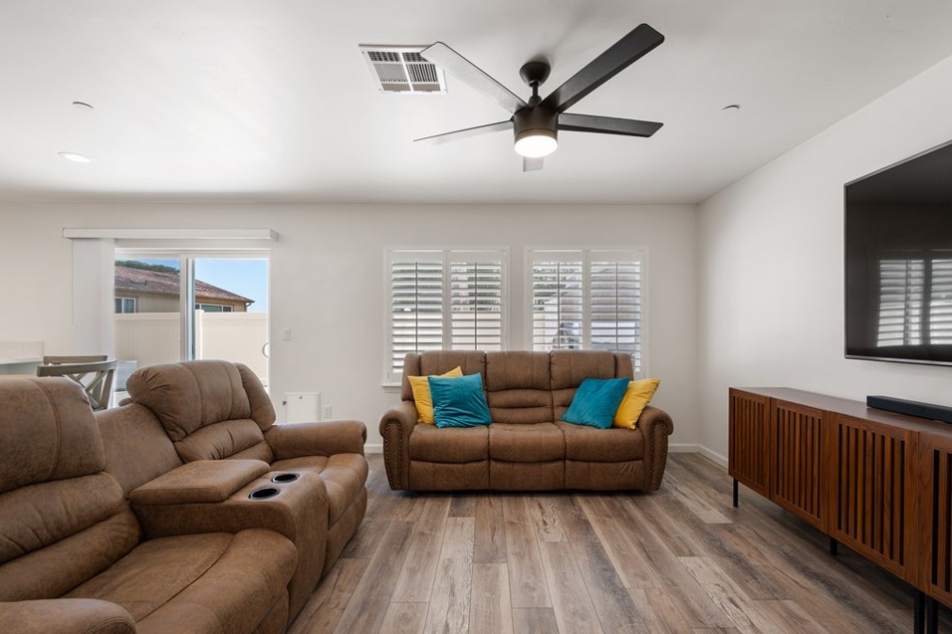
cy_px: 332
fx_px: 397
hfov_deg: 100.4
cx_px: 488
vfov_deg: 77.3
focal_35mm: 15
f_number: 8
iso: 100
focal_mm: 14
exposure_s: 1/13
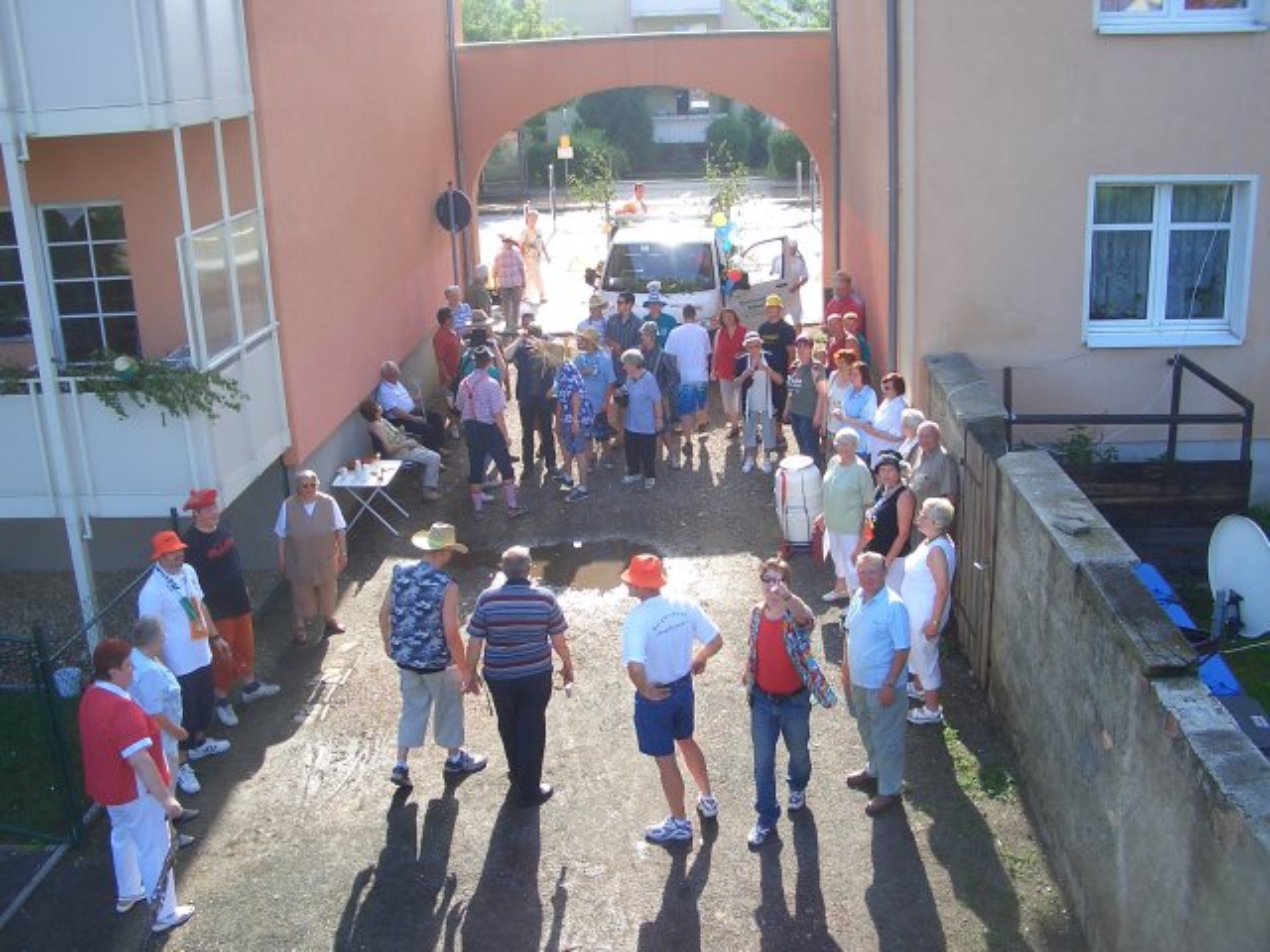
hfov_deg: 52.6
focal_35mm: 35
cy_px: 476
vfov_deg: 40.7
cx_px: 635
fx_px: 1284
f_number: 4.3
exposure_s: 1/160
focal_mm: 5.8
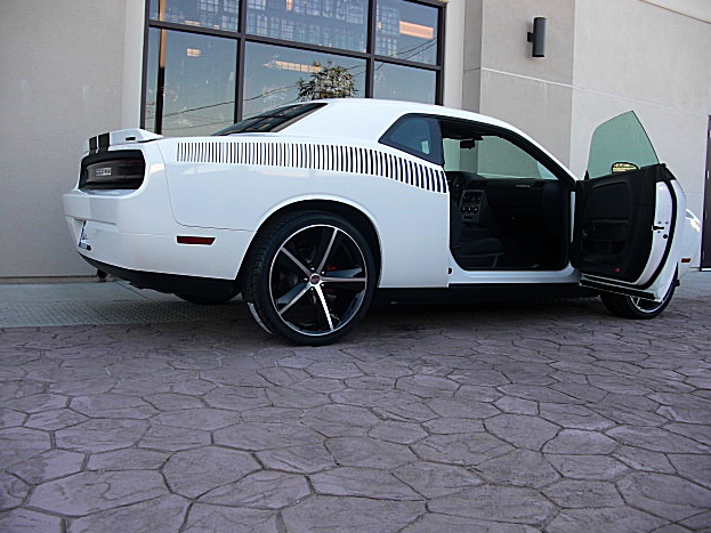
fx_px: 760
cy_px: 263
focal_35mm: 37
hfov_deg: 50.1
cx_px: 361
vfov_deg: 38.7
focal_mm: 6.3
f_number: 2.8
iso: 50
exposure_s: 1/125
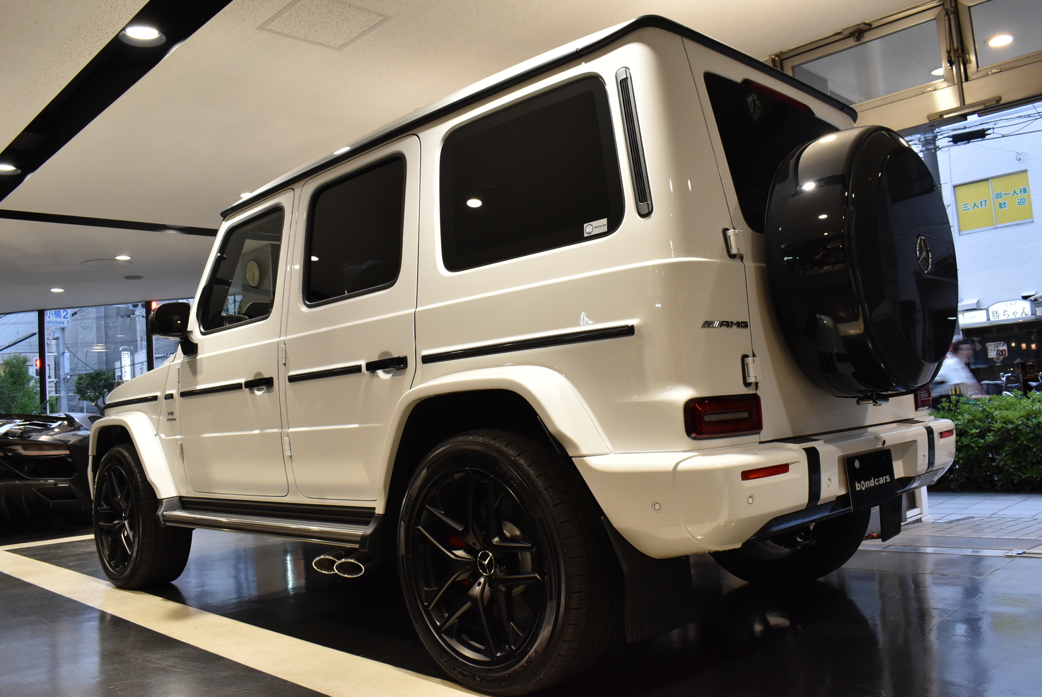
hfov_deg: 61.9
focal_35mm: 30
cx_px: 521
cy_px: 348
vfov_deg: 43.7
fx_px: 869
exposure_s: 1/30
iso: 1100
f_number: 8
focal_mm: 20
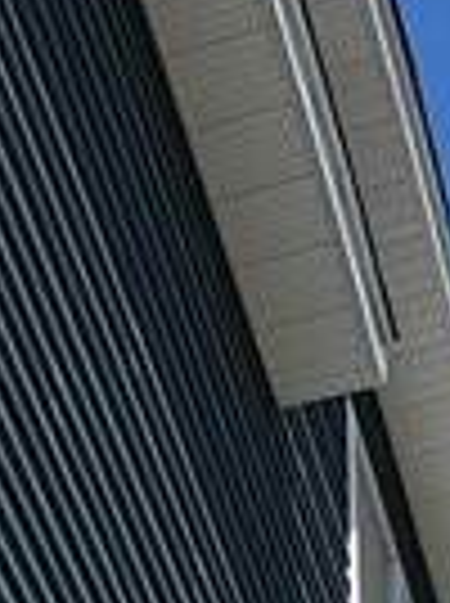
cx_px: -873
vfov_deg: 8.3
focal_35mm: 199
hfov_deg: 6.8
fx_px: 3460
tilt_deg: +11.2
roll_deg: -1.0
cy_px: 1876
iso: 50
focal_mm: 5.1
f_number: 1.6
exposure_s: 1/3876
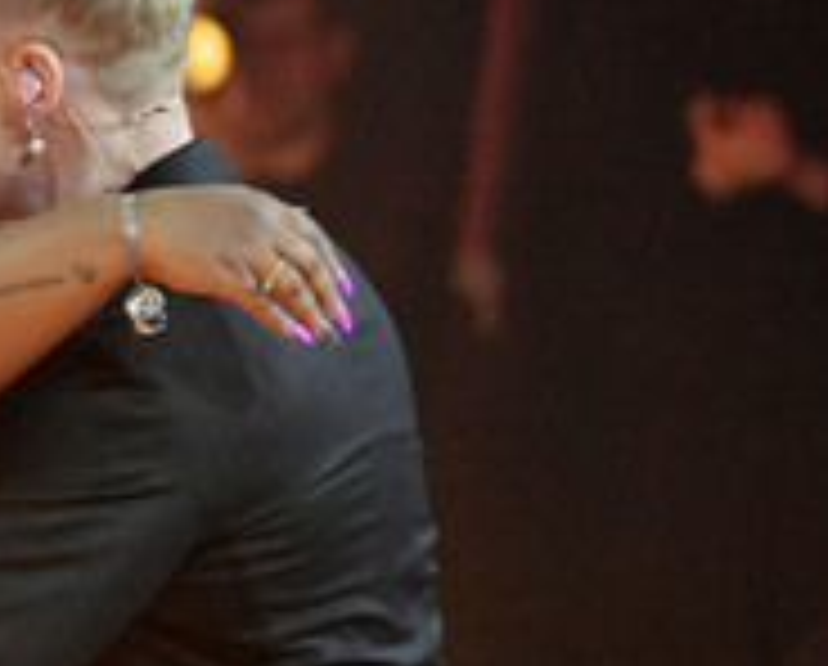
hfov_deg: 2.7
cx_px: -182
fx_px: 17460
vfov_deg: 2.2
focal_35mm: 711
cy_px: 382
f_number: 5.6
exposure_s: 1/400
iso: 12800
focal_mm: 310
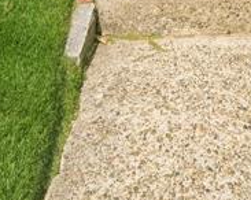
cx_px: 196
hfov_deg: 29.5
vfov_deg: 16.3
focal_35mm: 63
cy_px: -233
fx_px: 468
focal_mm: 12
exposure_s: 1/125
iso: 100
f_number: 11
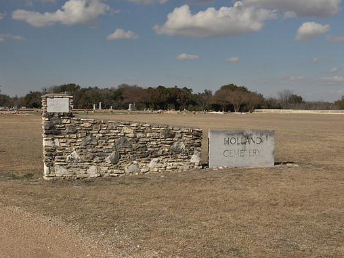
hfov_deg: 41.2
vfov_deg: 31.5
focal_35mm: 46
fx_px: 457
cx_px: 172
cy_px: 128
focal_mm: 28
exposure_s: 1/800
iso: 800
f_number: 14
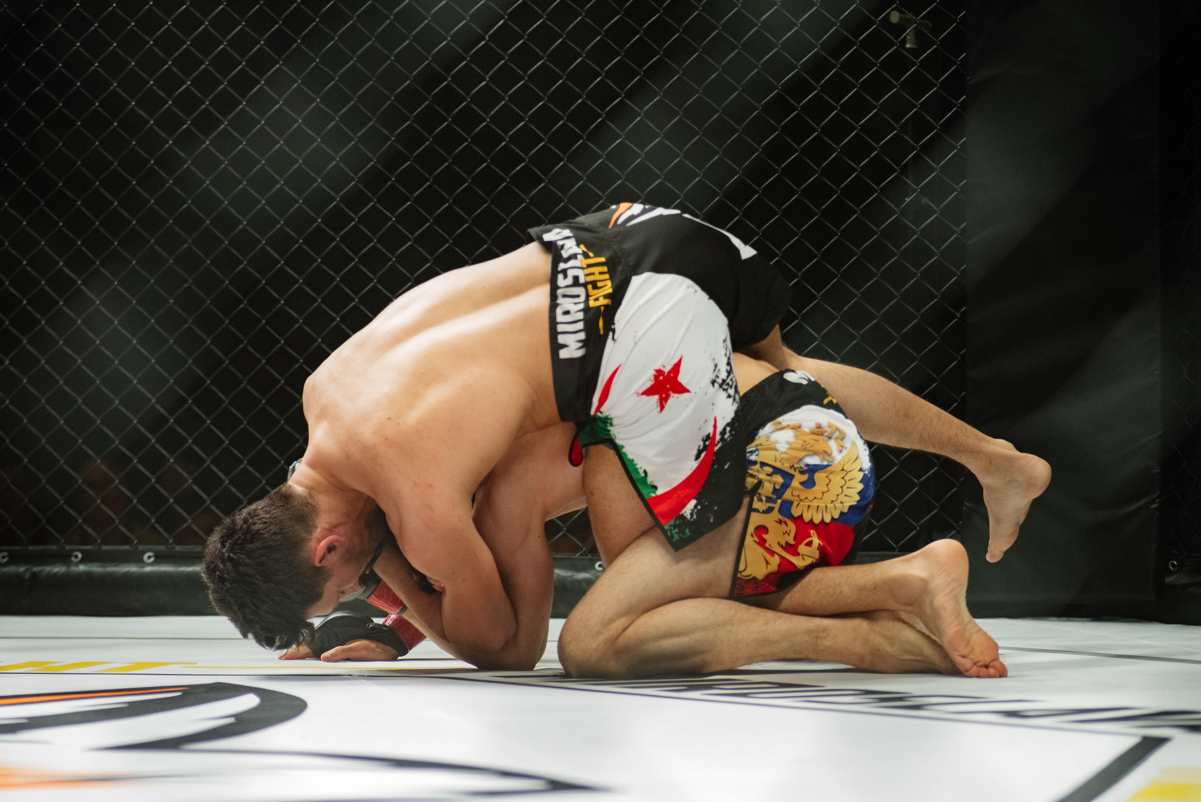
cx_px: 600
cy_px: 401
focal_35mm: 116
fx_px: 3871
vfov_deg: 11.8
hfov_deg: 17.6
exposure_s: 1/640
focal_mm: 116
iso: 2000
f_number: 4
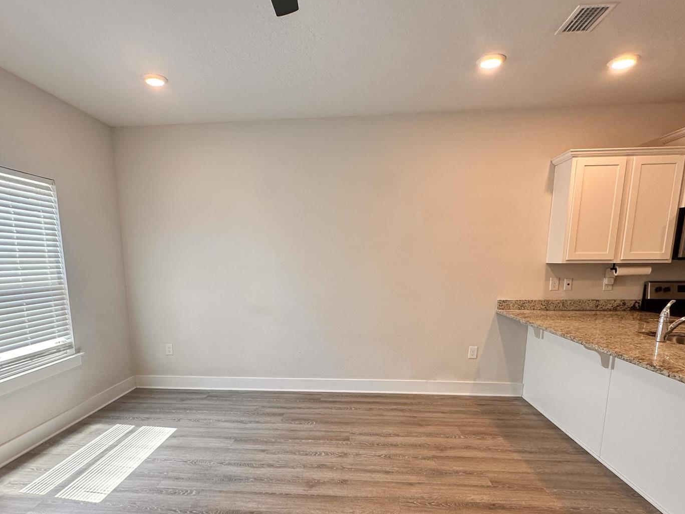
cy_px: 338
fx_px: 416
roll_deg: +0.3
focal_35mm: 21
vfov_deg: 62.1
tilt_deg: -9.1
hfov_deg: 78.8
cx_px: 313
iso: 100
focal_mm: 2.22
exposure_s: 1/120
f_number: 2.2
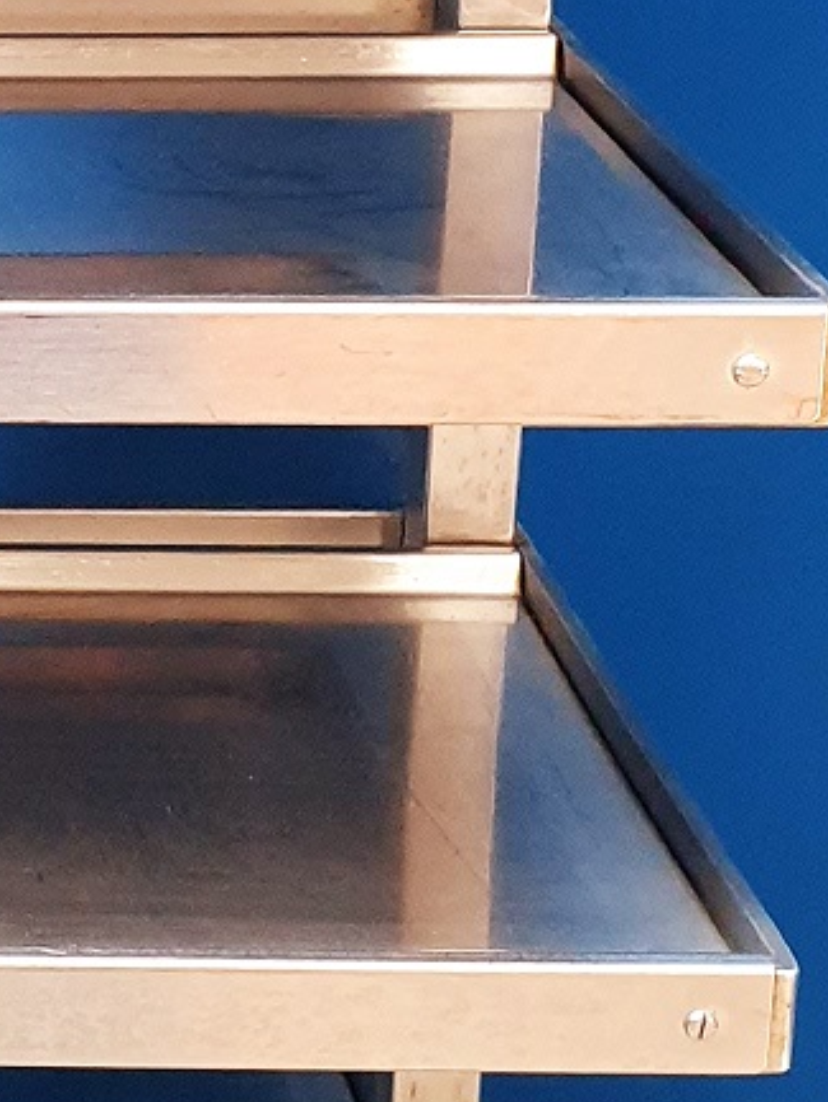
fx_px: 3857
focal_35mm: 121
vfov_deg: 16.2
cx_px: -433
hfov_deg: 11.7
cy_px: 293
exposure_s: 1/20
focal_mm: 4.3
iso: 250
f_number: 2.4
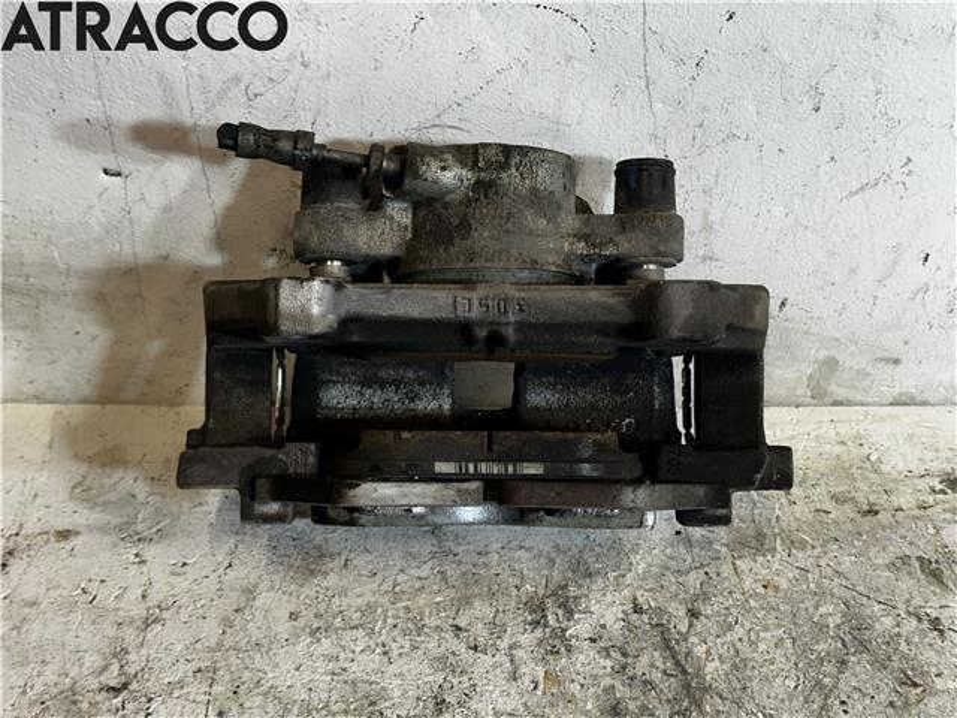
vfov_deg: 30.3
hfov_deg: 39.7
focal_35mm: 48
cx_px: 478
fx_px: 1327
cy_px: 359
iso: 50
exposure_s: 1/50
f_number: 1.78
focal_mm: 6.86
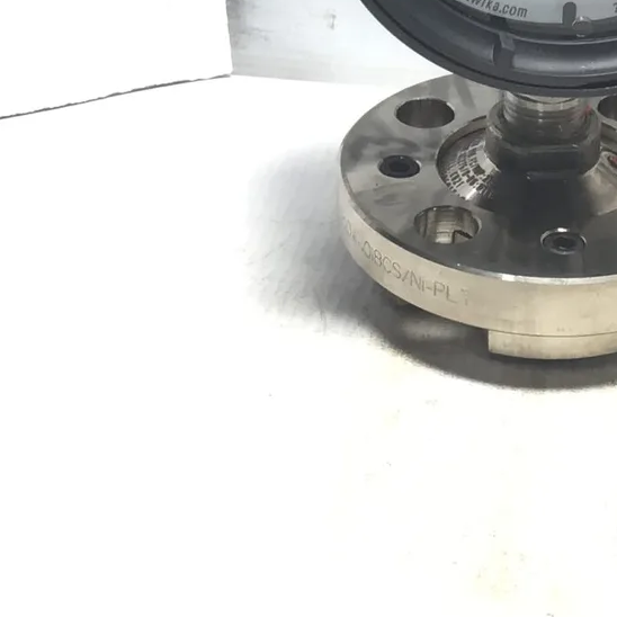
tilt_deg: -22.6
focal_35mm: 100
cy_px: -162
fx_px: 2017
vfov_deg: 16.5
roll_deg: -1.9
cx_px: 396
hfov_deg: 17.4
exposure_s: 1/60
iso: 32
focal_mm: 3.3
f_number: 2.4
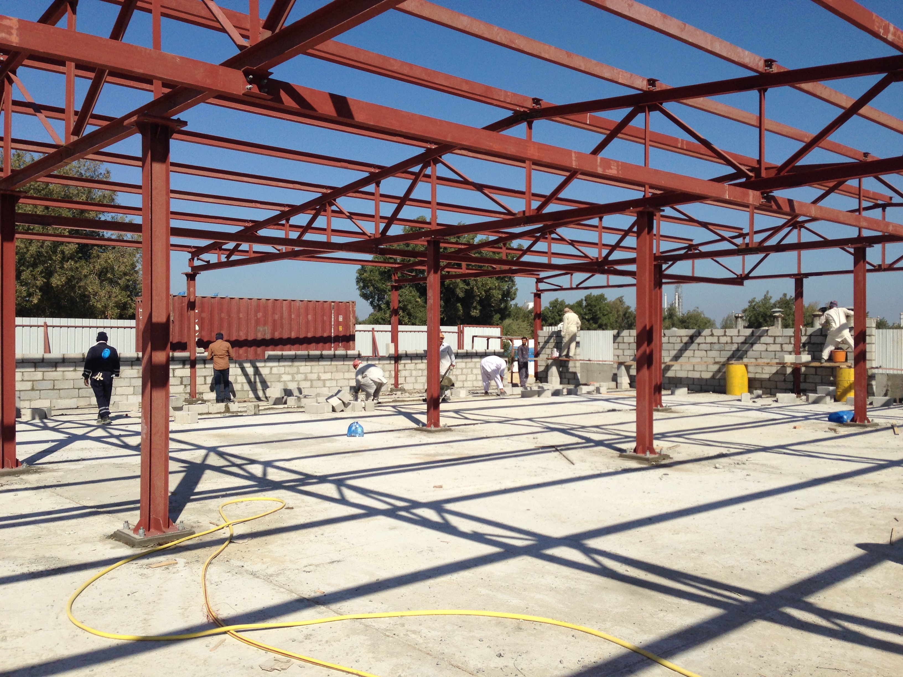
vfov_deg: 42.9
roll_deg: -0.1
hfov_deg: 55.4
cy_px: 338
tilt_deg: -0.5
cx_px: 452
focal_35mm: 33
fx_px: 861
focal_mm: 4.12
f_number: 2.4
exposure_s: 1/3012
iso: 50
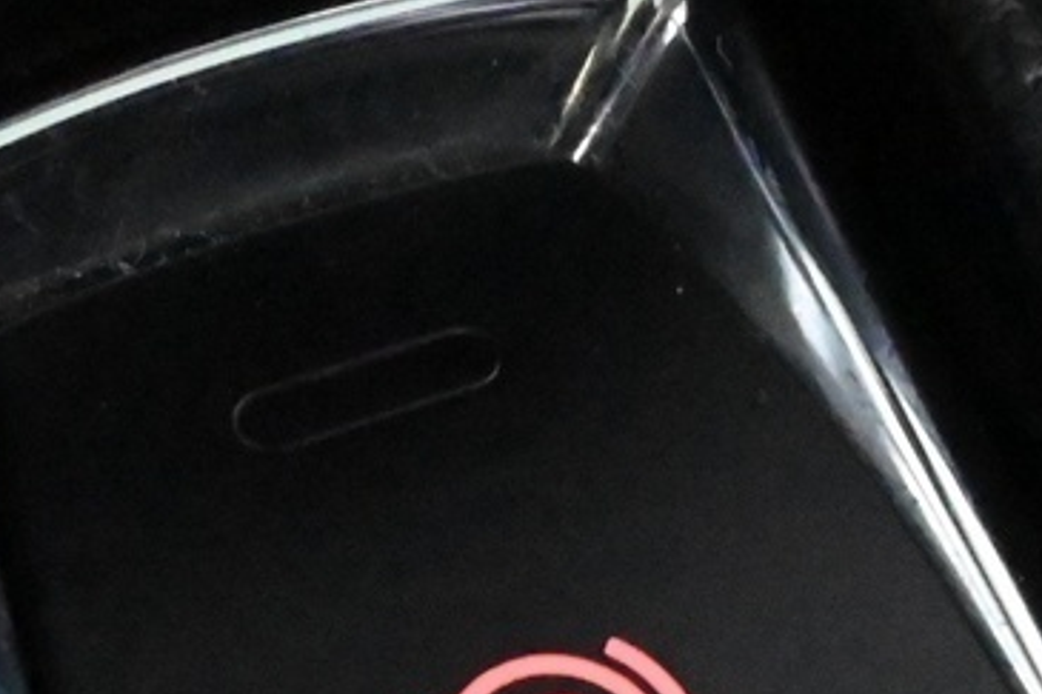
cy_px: 788
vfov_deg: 5.4
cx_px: 585
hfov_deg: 8.1
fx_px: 7319
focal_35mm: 253
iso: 14400
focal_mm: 38
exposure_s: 1/60
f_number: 5.6
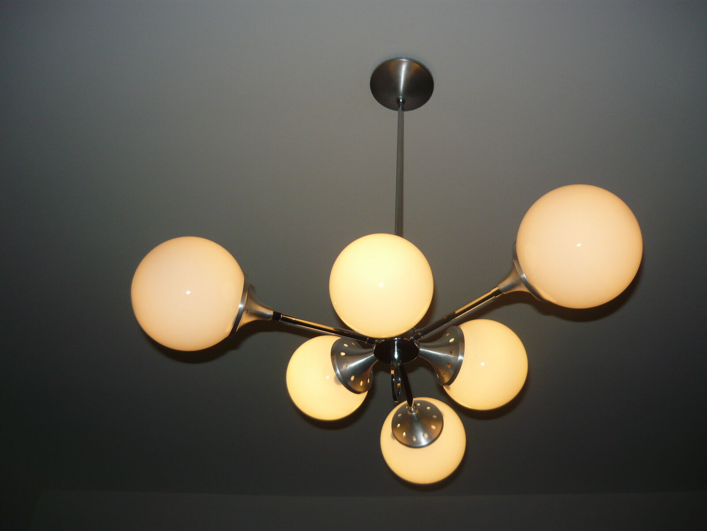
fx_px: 674
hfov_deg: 55.4
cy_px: 266
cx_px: 354
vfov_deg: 42.9
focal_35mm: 33
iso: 100
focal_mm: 5.5
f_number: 2.8
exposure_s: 1/400
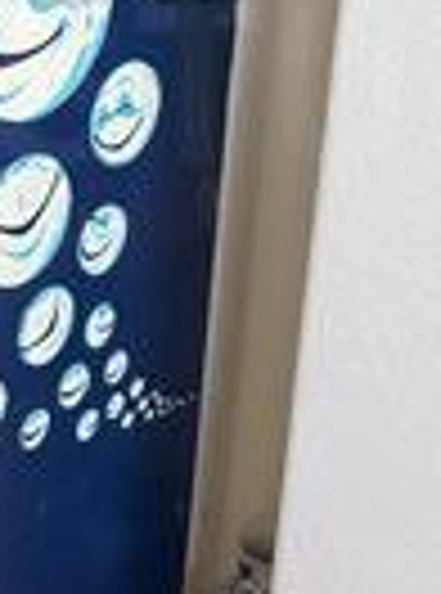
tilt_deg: -15.6
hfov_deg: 18.5
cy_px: 81
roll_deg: -1.6
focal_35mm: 73
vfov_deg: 26.1
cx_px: -146
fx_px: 1248
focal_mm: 6.76
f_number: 1.78
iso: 250
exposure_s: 1/60
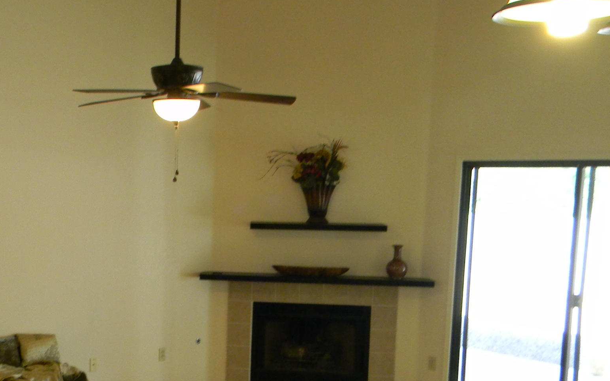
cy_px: 288
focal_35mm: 50
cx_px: 101
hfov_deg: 38.4
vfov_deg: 25.5
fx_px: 831
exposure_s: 1/30
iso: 198
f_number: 3.5
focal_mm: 5
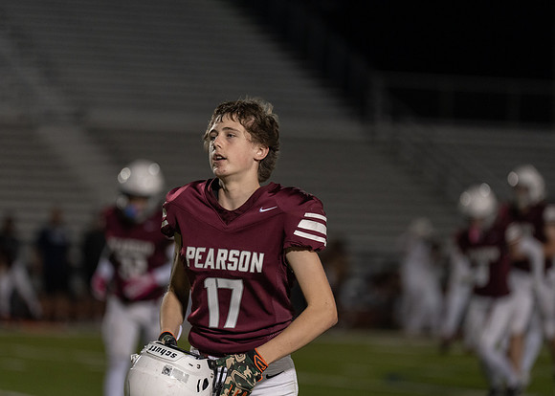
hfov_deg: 8.7
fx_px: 3644
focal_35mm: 231
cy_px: 217
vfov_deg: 6.2
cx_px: 262
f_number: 2.8
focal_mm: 200
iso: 1600
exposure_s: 1/1000
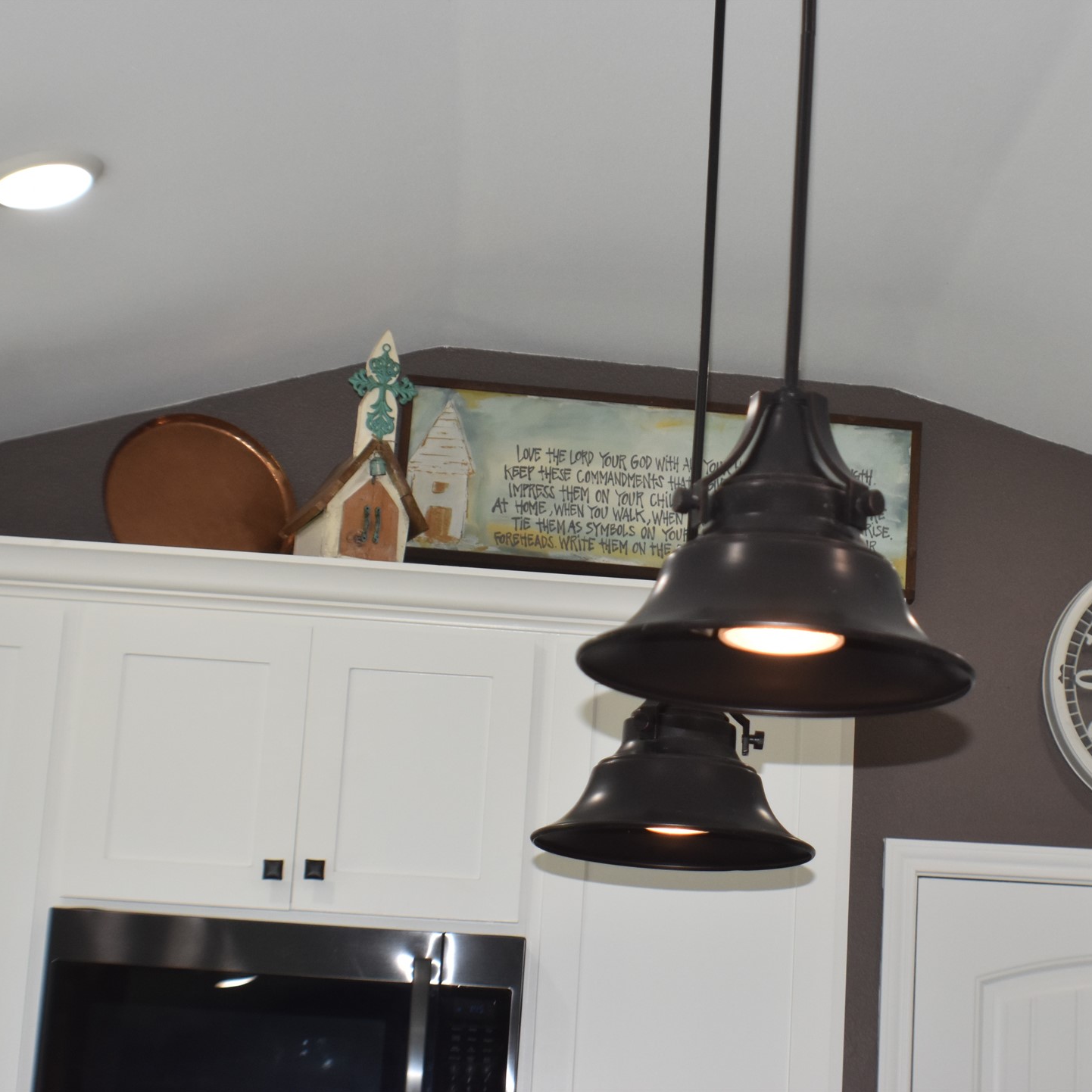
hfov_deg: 16.4
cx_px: 736
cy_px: 546
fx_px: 3770
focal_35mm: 106
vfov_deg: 16.5
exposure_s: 1/200
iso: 720
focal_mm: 55
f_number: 5.6
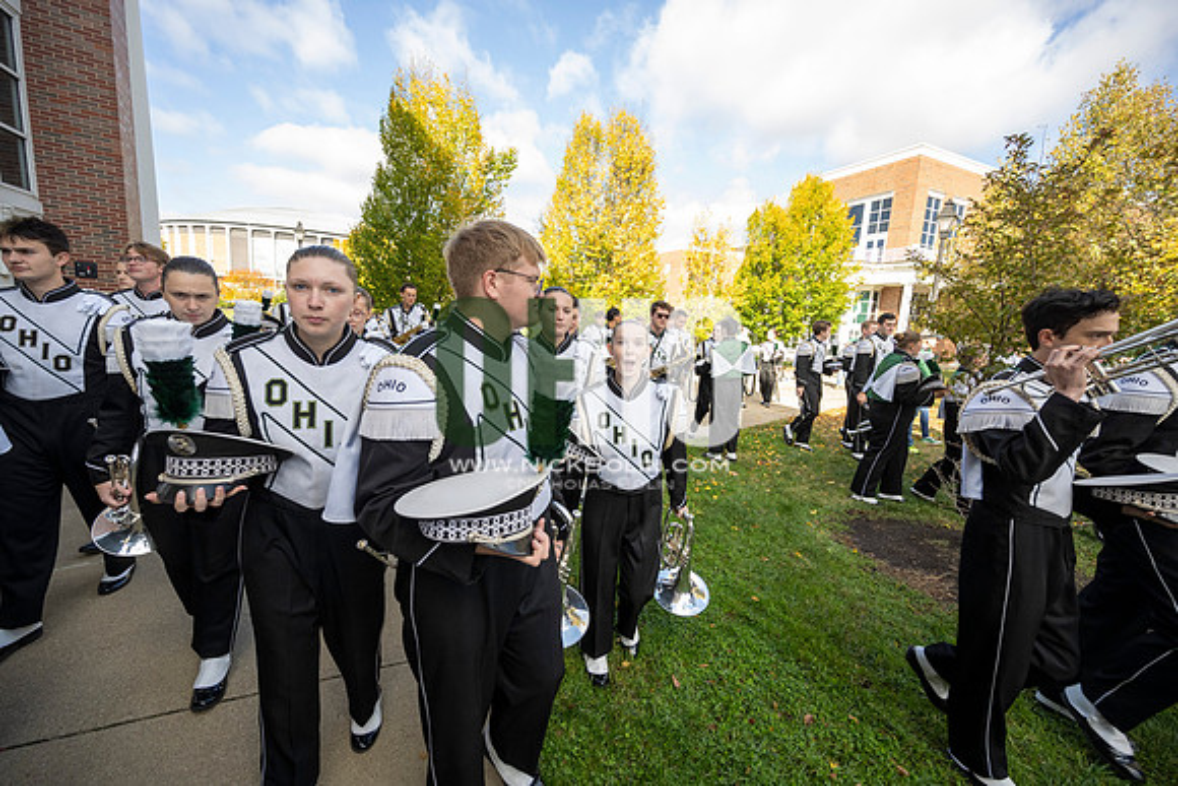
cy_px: 393
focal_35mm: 14
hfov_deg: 104.2
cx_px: 589
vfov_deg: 81.2
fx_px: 458
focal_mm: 14
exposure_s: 1/500
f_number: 4.5
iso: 320
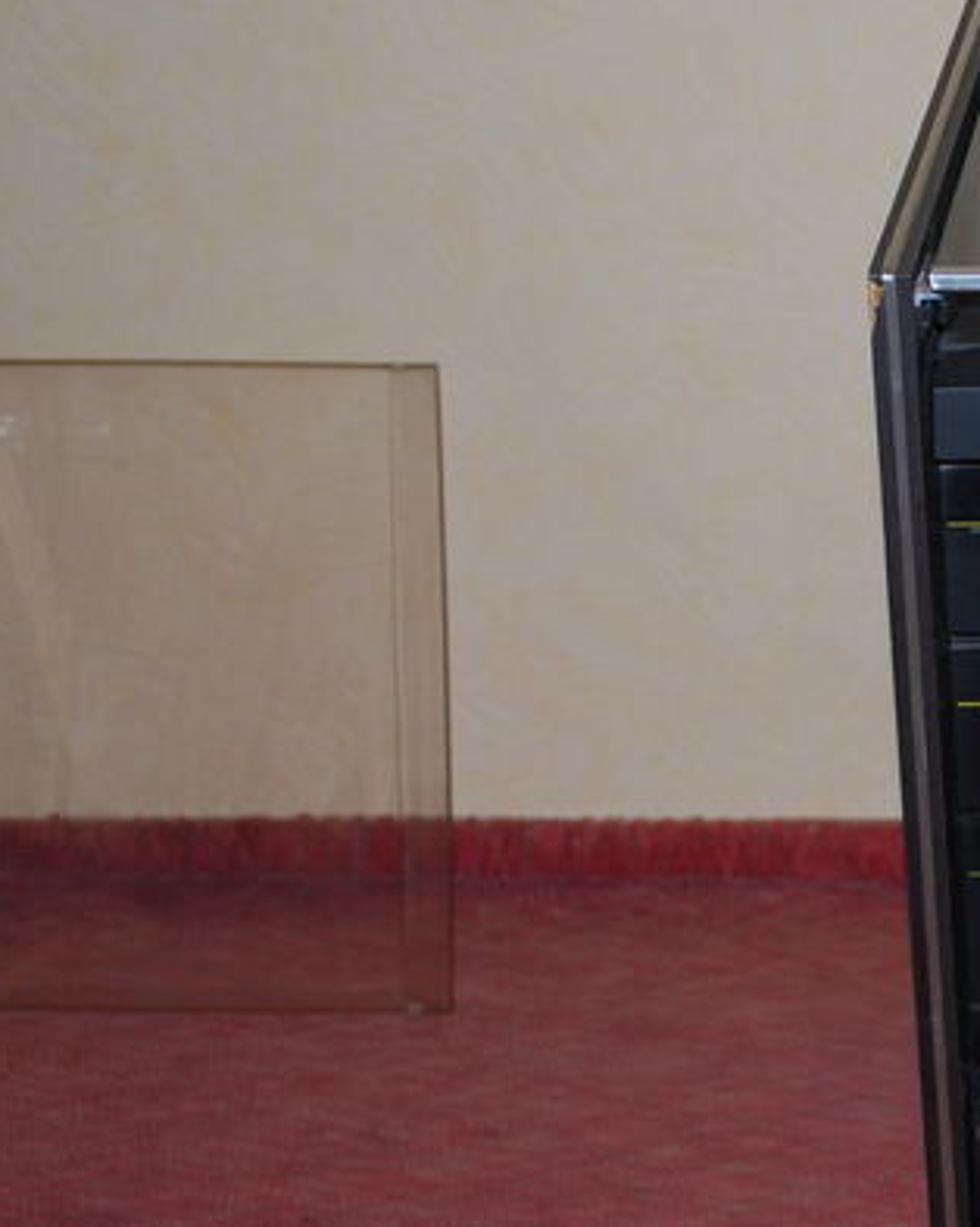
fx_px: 4173
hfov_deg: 12.7
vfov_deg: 16.6
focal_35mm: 115
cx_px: 1495
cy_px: 944
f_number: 4.8
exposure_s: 1/60
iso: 200
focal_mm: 32
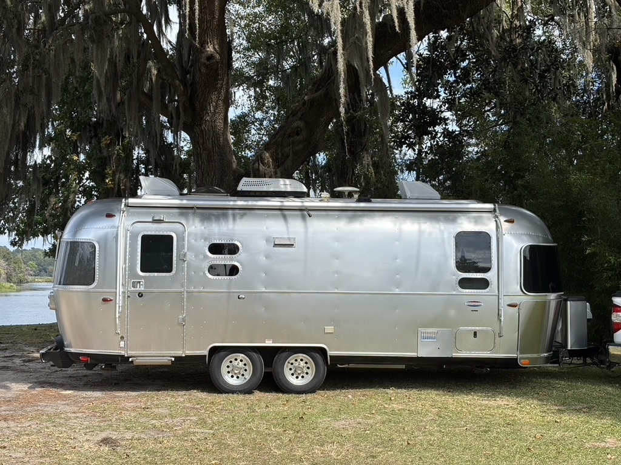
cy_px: 232
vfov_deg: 28.0
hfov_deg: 36.8
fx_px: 933
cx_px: 310
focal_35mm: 52
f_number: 1.6
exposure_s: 1/1876
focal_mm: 5.96
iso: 40
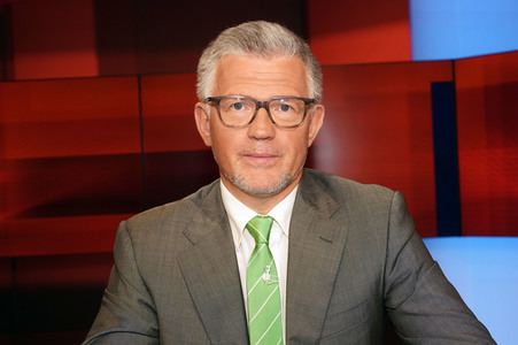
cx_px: 259
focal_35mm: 38
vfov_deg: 35.0
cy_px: 172
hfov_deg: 50.7
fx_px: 546
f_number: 4.5
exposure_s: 1/160
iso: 1600
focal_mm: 38
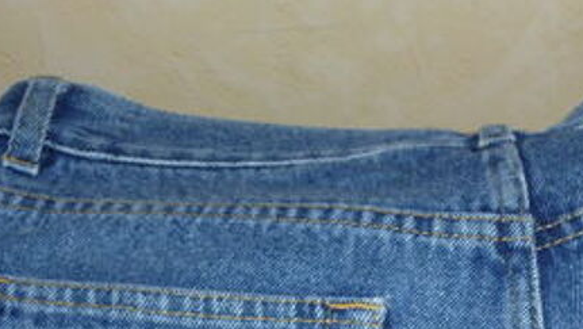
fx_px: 1562
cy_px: 397
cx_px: 552
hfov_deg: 20.6
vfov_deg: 11.8
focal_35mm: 101
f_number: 4
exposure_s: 1/30
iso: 100
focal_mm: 7.2
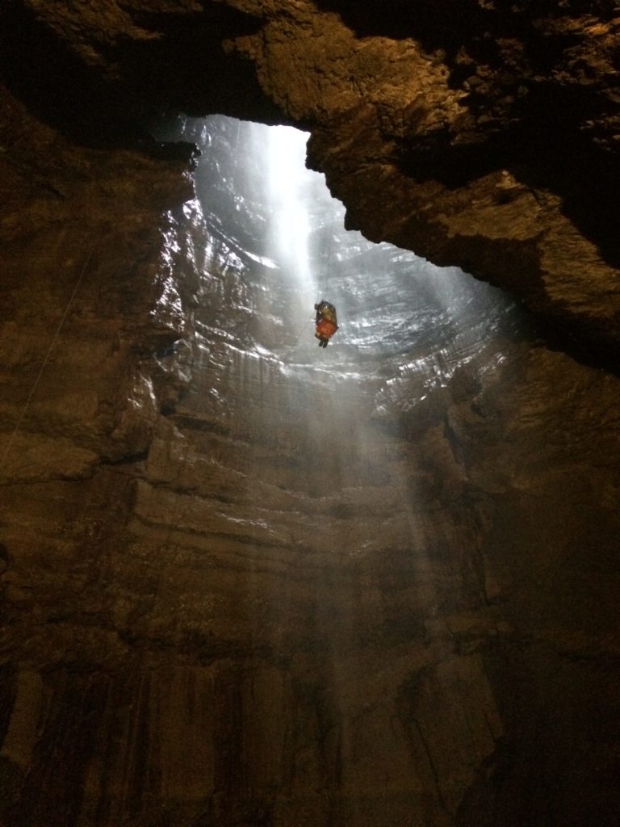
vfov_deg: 61.7
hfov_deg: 48.2
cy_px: 414
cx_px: 310
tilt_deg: +51.6
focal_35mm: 29
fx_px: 693
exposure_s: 1/17
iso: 640
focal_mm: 4.15
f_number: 2.2
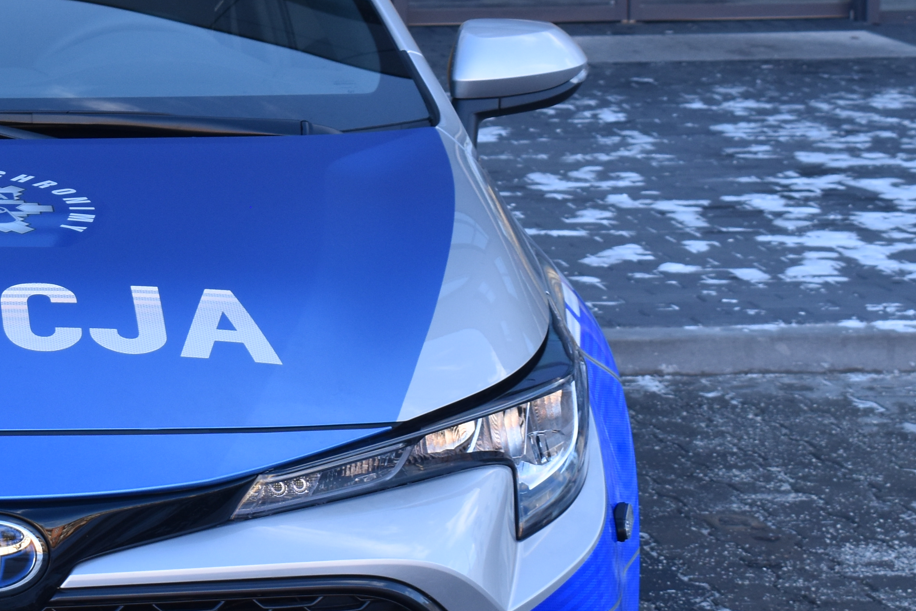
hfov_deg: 15.0
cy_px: 276
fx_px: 3416
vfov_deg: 10.2
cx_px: 16
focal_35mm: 134
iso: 400
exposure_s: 1/200
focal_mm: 35
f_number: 7.1
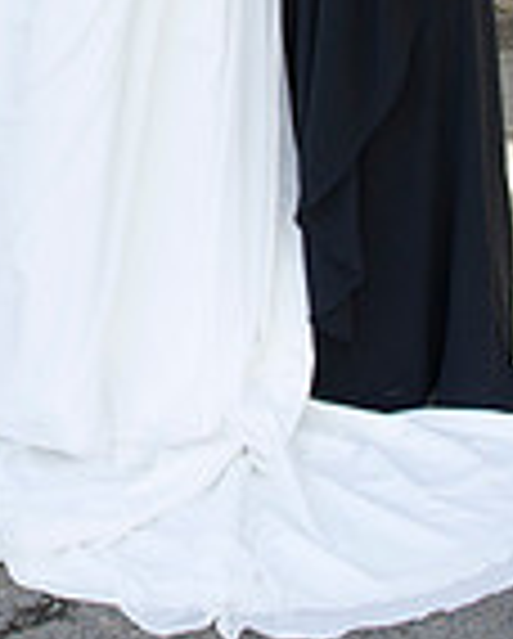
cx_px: -86
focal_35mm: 107
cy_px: -86
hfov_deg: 14.0
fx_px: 2026
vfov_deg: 17.3
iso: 320
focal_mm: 28
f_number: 5.6
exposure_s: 1/160
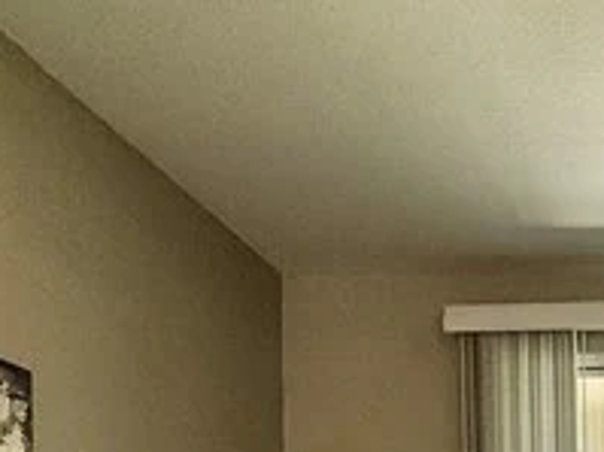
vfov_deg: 17.6
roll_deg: +1.5
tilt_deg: -0.4
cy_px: 740
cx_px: 795
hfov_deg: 23.7
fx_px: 1256
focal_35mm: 72
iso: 64
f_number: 2.2
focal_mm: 2.22
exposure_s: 1/120
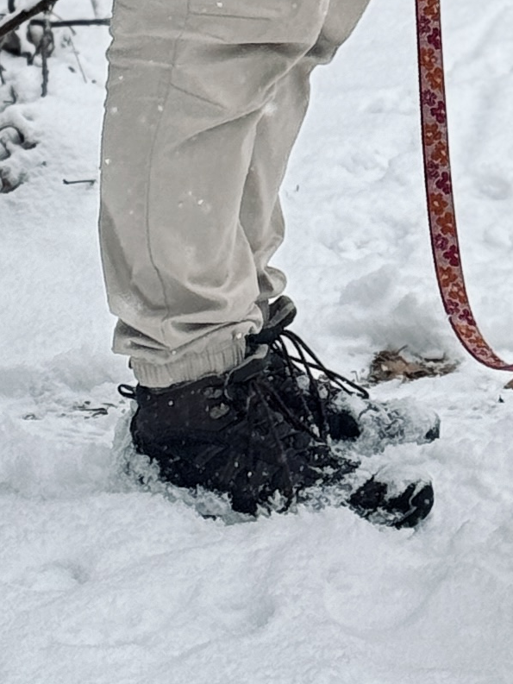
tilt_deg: -6.1
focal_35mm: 244
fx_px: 4820
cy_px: -302
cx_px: 599
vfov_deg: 8.0
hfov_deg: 6.1
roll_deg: -0.5
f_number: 1.78
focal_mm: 6.86
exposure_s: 1/715
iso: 64
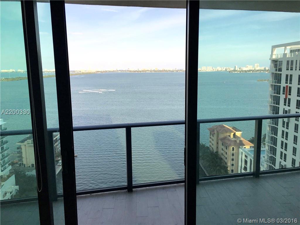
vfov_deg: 48.2
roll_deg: +1.0
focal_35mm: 29
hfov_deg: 61.7
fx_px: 251
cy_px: 112
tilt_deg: -7.9
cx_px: 150
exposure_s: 1/1282
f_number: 2.2
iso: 32
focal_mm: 4.15
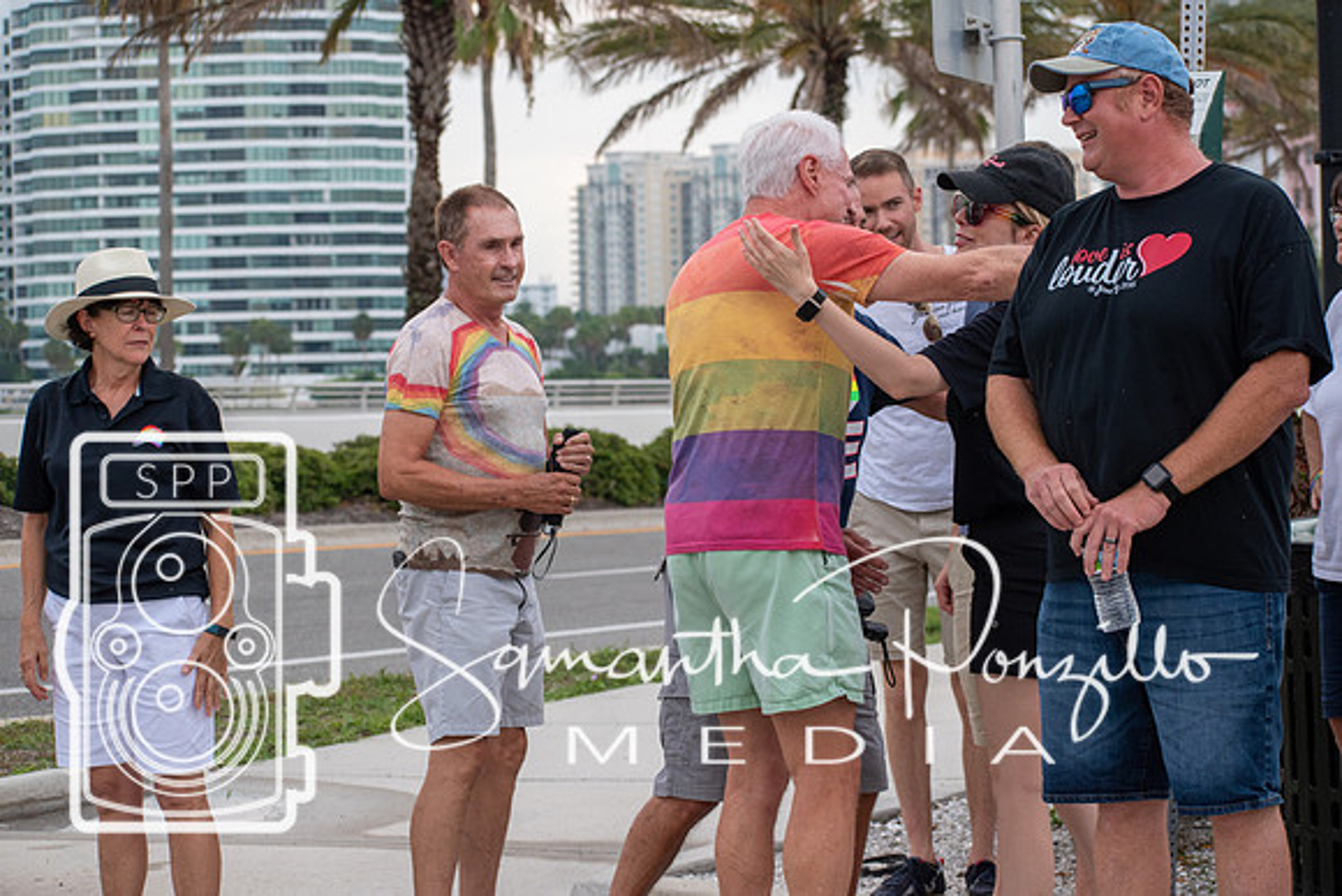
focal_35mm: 105
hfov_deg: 19.5
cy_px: 448
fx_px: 3915
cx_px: 671
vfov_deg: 13.0
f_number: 5.6
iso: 400
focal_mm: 70
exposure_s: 1/500
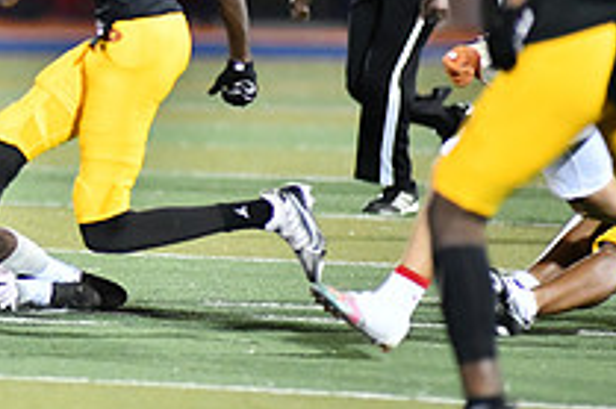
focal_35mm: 833
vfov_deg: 1.6
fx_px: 14242
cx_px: -212
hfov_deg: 2.5
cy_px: 75
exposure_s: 1/1250
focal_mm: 300
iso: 8000
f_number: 2.8
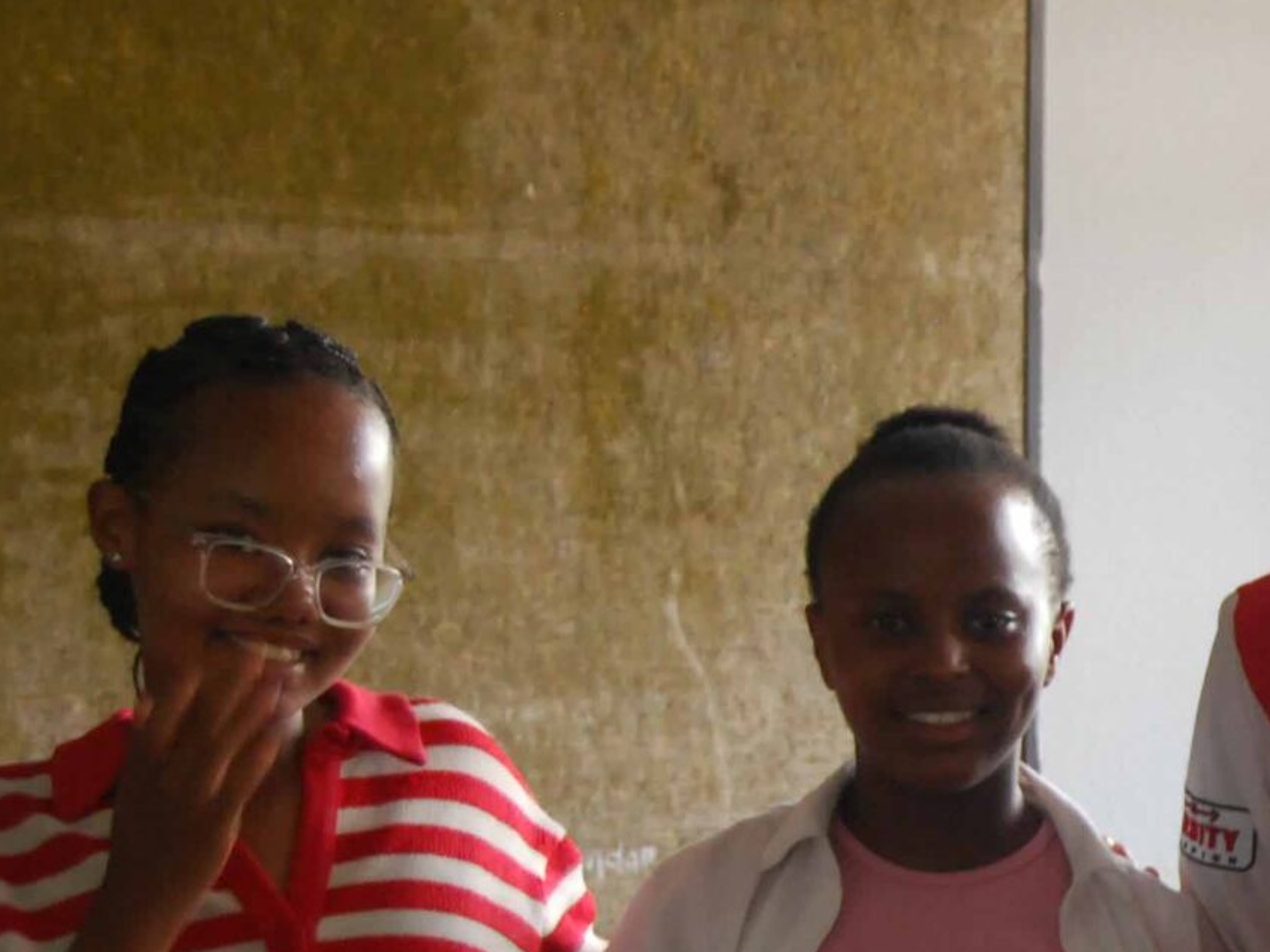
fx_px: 7207
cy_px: 828
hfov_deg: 9.8
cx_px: 1909
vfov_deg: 7.5
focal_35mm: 196
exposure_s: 1/60
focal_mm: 45
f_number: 5.3
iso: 720
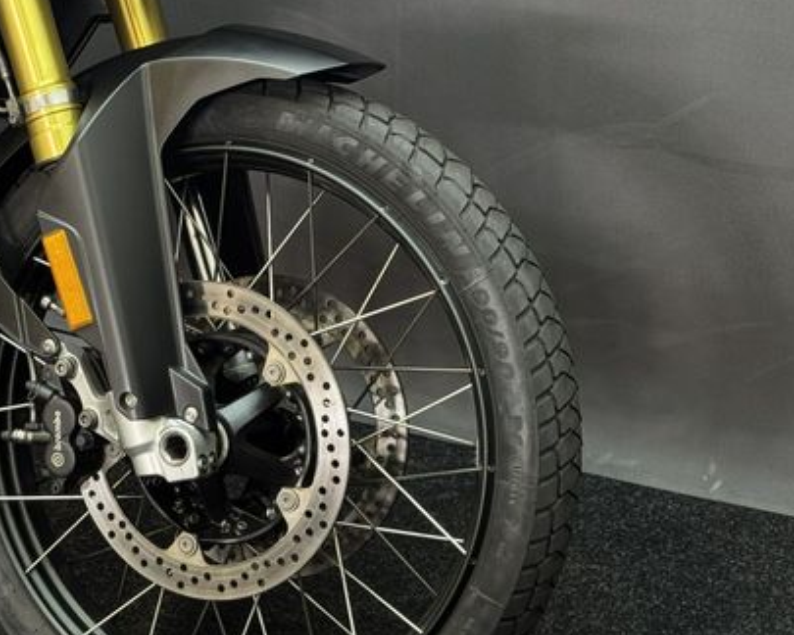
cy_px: 394
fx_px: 1739
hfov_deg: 25.5
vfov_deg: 20.7
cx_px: 239
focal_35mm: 74
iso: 160
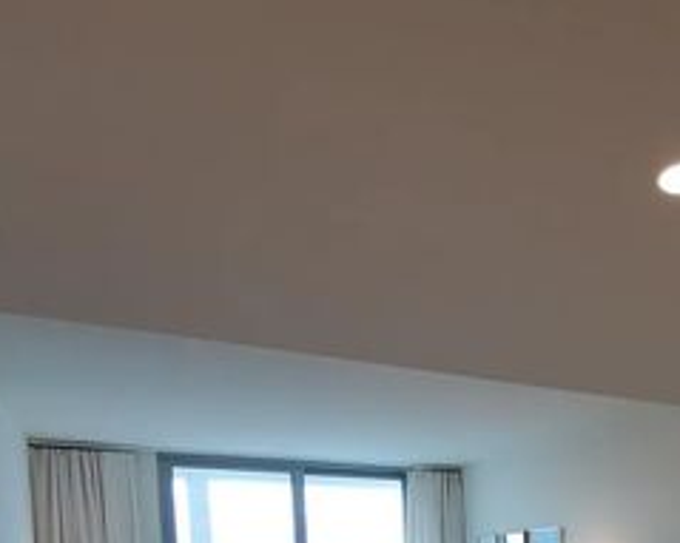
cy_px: 614
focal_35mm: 34
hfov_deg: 47.8
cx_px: 603
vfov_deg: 36.0
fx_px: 684
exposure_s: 1/60
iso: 64
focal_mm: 1.8
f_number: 2.2
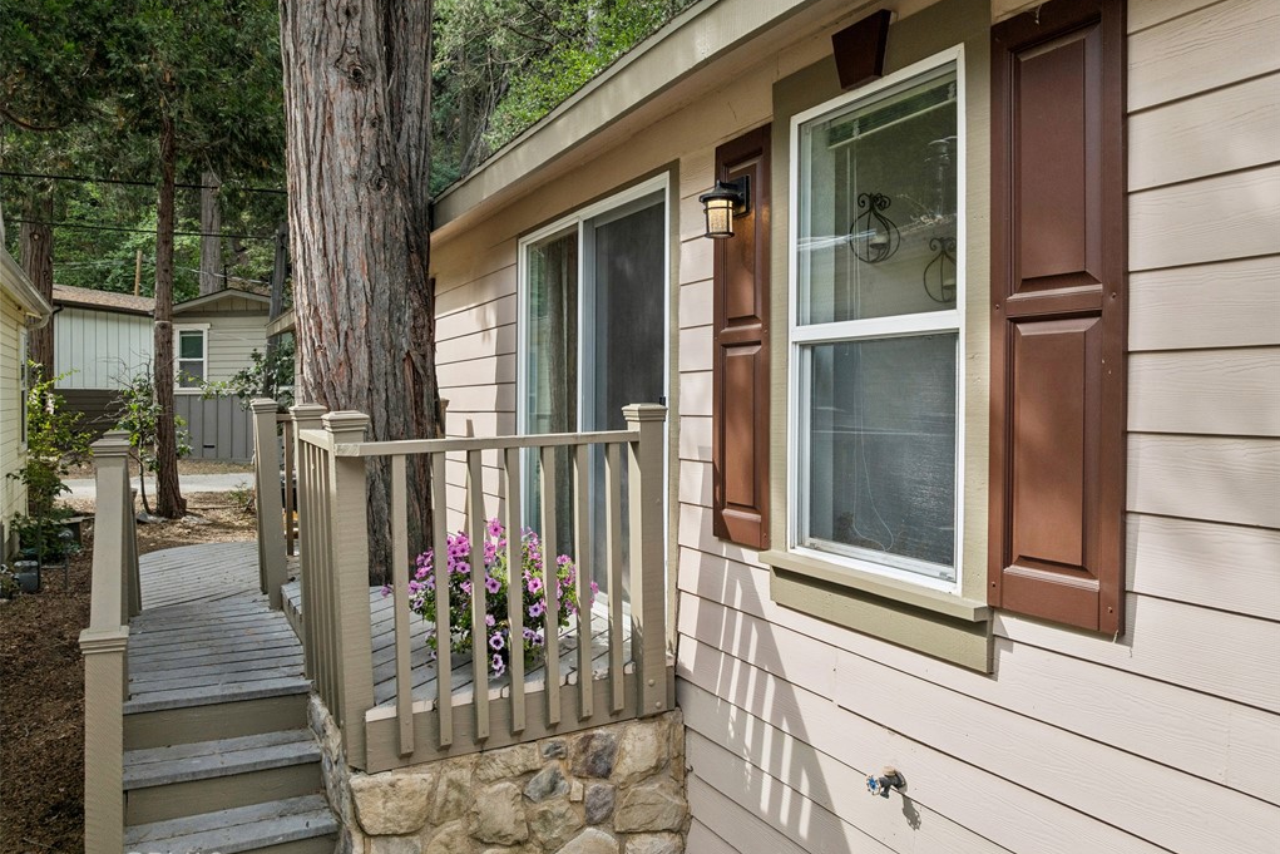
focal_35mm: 25
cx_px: 641
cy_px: 401
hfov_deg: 71.5
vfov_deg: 51.3
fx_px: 889
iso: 100
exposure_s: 1/30
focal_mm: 12.3
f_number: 2.8
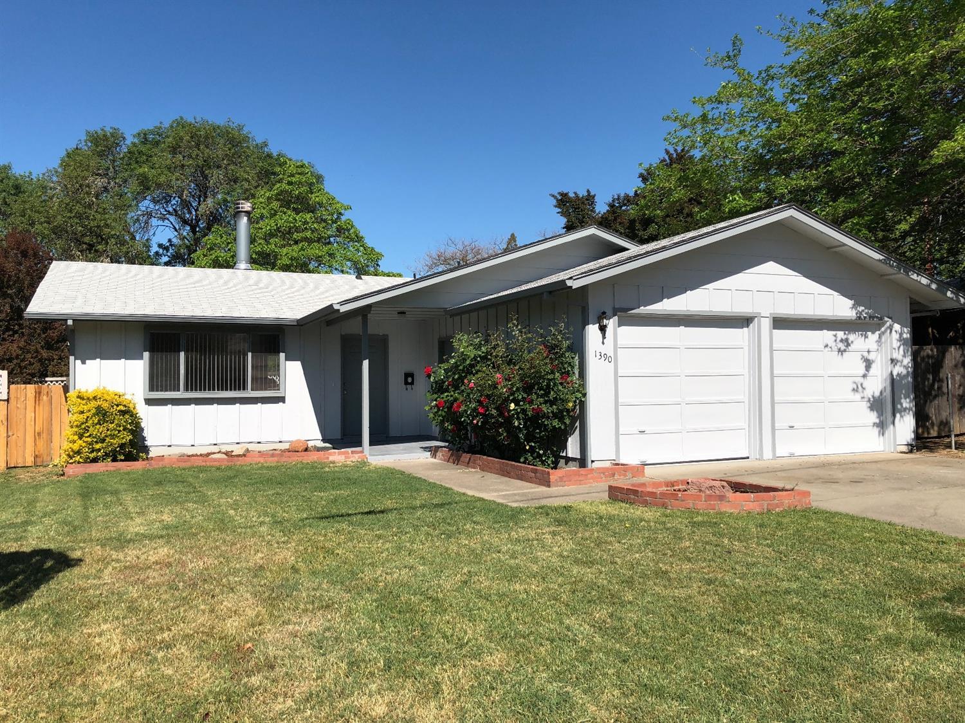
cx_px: 482
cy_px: 362
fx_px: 808
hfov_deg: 61.7
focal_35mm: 29
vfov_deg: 48.2
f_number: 1.8
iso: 20
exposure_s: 1/2525
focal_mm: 3.99
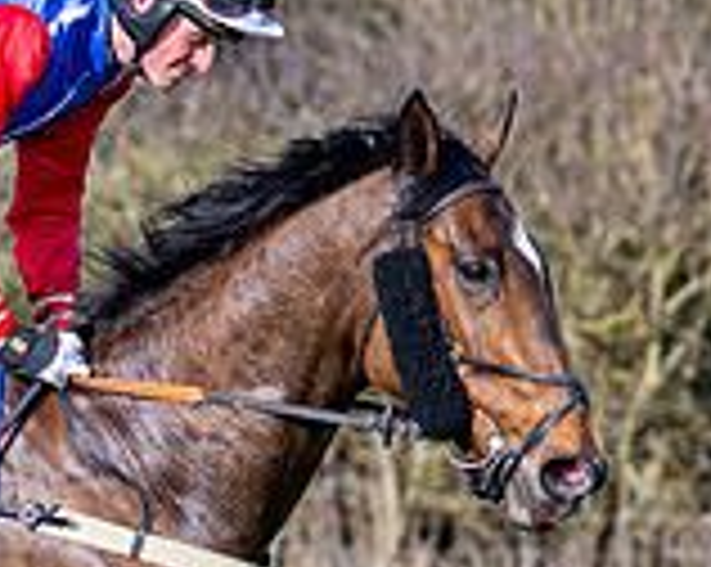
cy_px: 532
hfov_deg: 2.8
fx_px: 14796
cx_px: -100
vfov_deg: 2.2
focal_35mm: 704
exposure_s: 1/1250
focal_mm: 110
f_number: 2.8
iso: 100
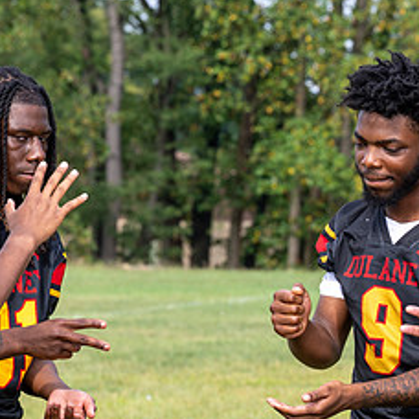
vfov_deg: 5.6
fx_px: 4245
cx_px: 385
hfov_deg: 5.6
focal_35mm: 310
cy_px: 352
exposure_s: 1/200
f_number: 7.1
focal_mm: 110
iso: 125
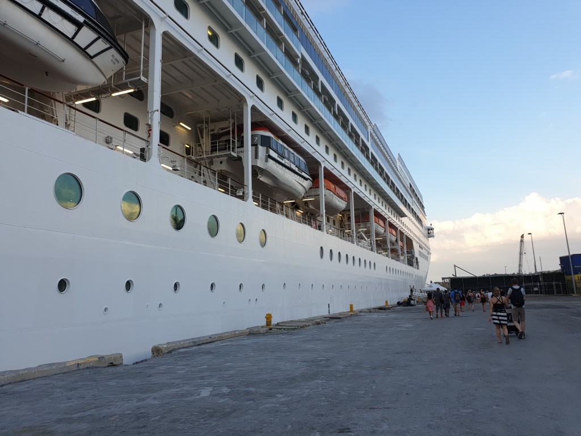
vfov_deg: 53.1
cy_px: 218
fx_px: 436
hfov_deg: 67.3
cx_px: 290
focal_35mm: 26
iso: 50
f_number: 2.4
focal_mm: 4.3
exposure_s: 1/308
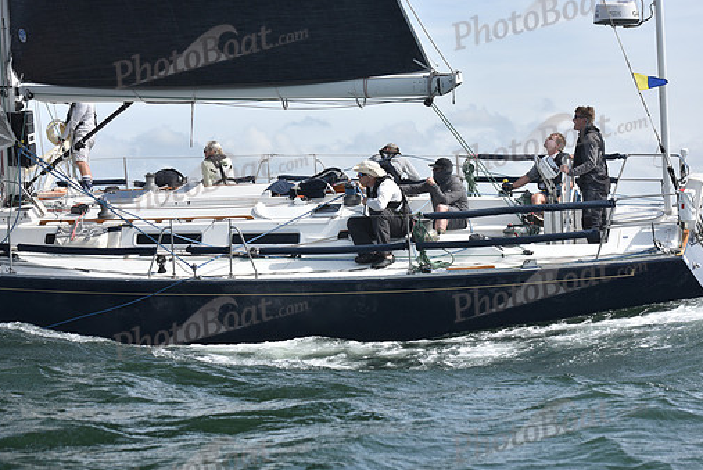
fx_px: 1564
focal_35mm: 80
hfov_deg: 25.3
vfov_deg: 17.1
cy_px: 234
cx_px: 381
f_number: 5.6
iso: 200
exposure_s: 1/1250
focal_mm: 70
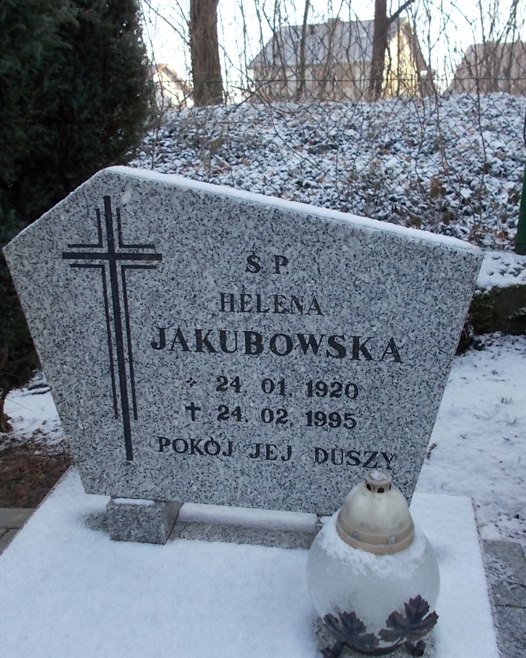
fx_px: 662
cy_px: 328
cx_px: 272
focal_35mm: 34
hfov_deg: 43.3
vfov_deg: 52.8
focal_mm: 4.6
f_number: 3.2
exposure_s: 1/100
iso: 80
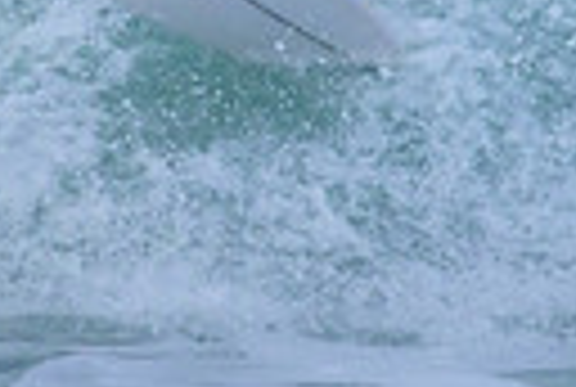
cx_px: 306
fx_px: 57975
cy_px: -200
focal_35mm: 3615
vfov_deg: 0.4
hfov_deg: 0.6
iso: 2500
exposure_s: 1/1600
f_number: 11
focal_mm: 800
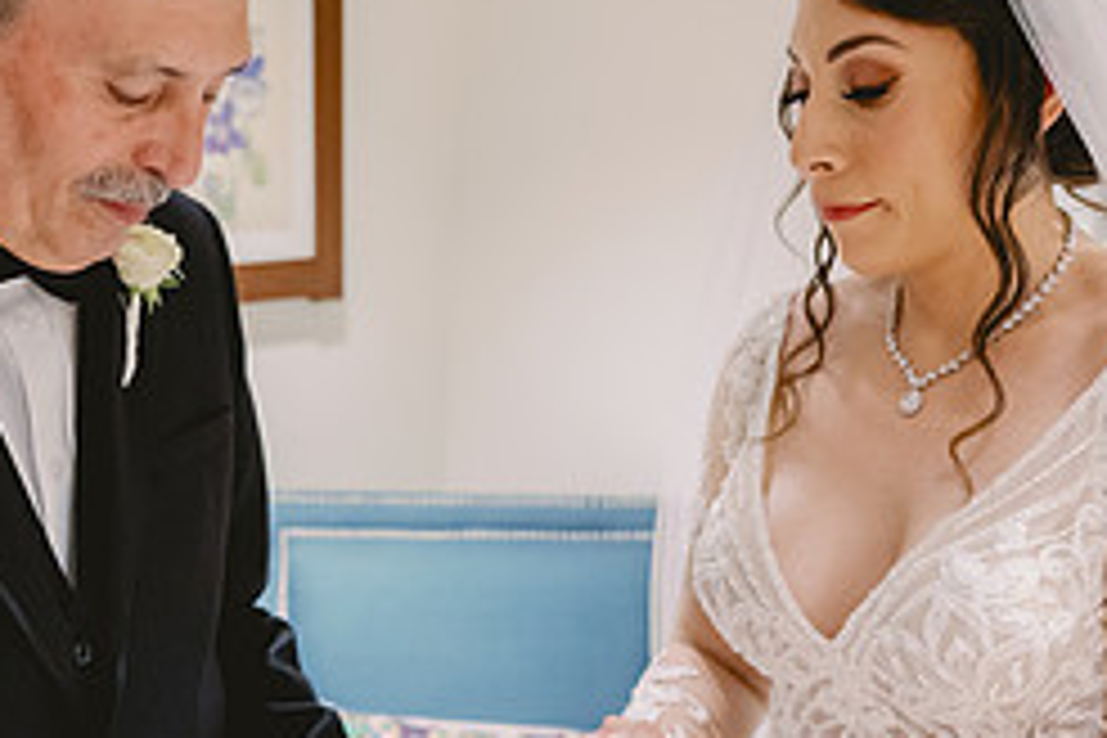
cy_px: 479
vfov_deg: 20.6
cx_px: 382
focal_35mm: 66
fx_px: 2029
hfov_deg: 30.3
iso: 2000
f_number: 2.8
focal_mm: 28
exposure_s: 1/200
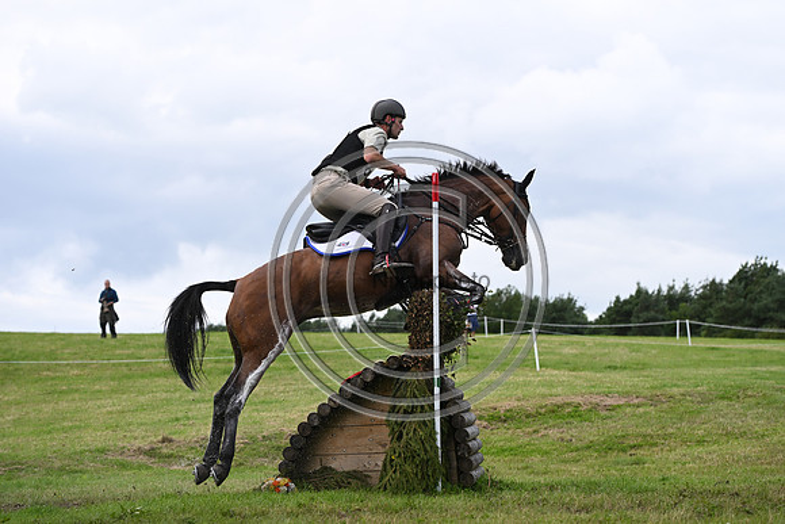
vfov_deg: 14.9
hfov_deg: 22.1
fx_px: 2006
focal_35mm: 92
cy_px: 262
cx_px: 392
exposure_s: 1/1250
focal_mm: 92
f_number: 4.5
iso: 280
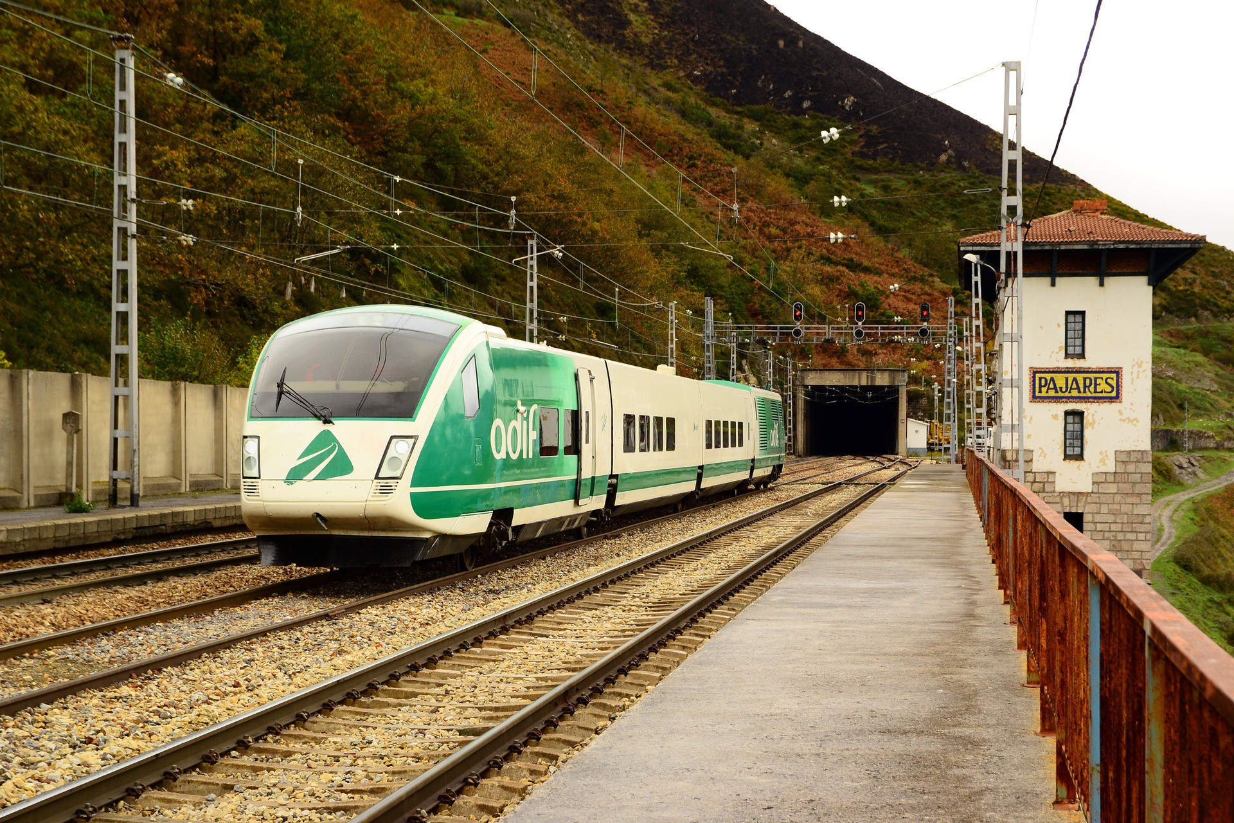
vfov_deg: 22.6
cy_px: 412
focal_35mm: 60
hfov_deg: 33.4
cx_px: 617
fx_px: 2057
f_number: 5
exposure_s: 1/160
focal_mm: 40
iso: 200
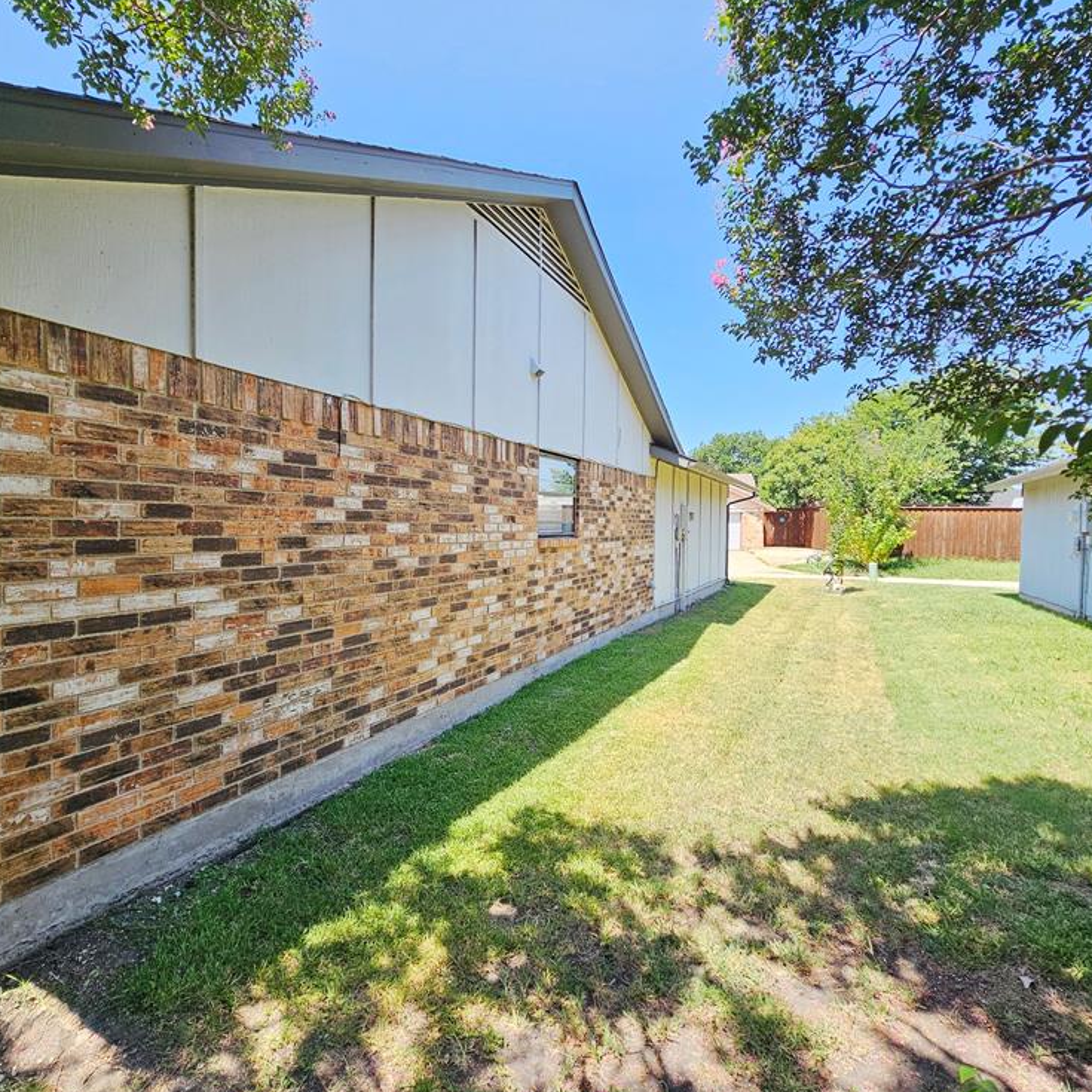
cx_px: 489
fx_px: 571
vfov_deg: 87.4
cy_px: 539
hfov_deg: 87.1
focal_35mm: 16
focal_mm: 2.2
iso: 50
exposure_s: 1/583
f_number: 2.2
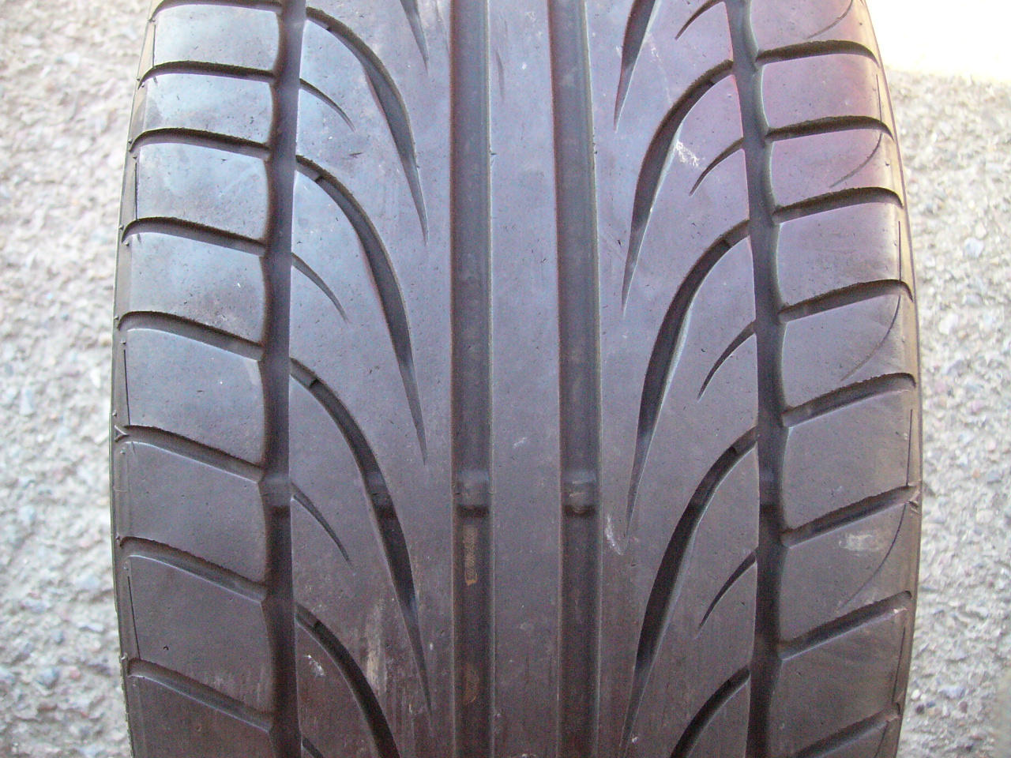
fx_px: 1022
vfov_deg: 40.7
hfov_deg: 52.6
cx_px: 506
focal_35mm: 35
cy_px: 379
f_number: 2.8
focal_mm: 5.8
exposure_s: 1/160
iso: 400
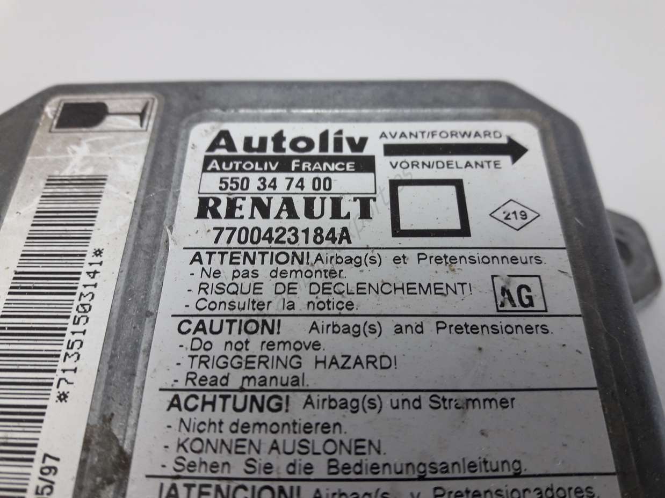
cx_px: 332
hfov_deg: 63.5
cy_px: 249
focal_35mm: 28
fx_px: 538
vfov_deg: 49.7
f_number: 1.9
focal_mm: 3.7
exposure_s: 1/50
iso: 50
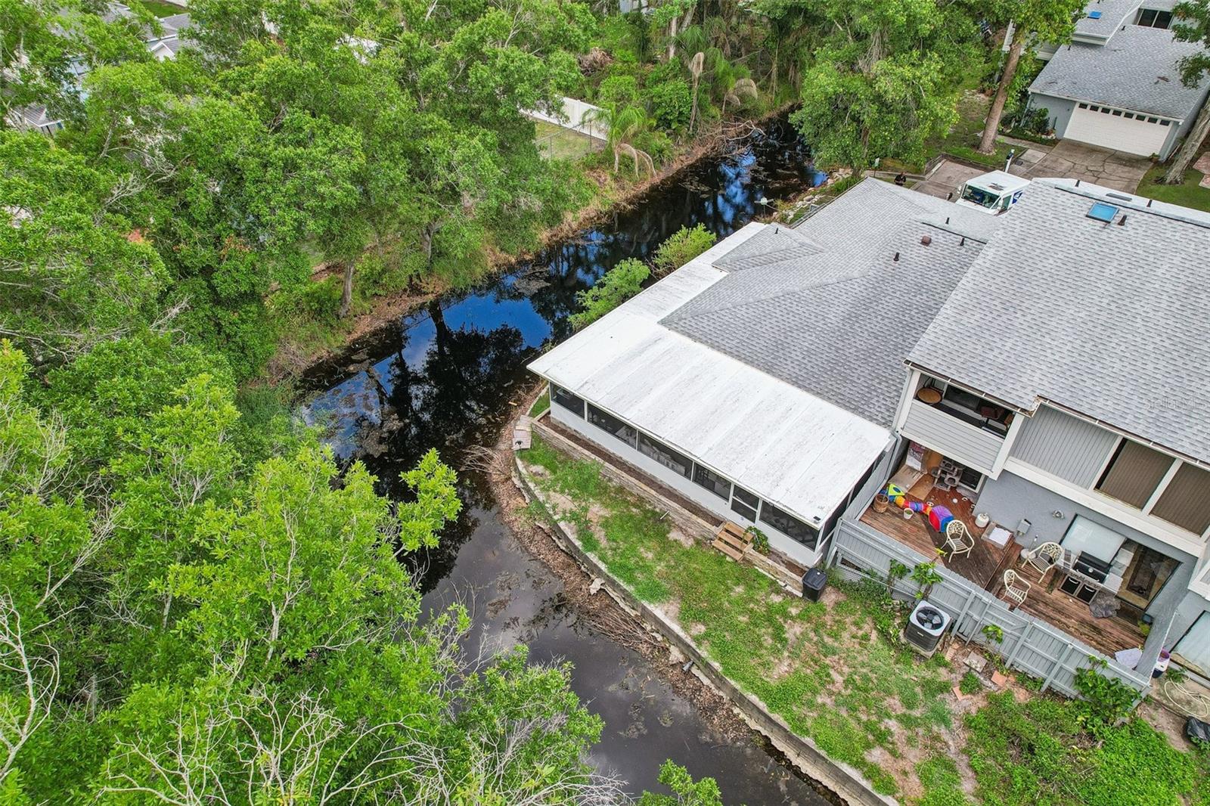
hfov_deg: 78.6
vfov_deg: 57.2
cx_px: 605
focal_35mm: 22
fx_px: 739
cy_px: 403
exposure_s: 1/640
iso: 100
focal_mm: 8.4
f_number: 2.8
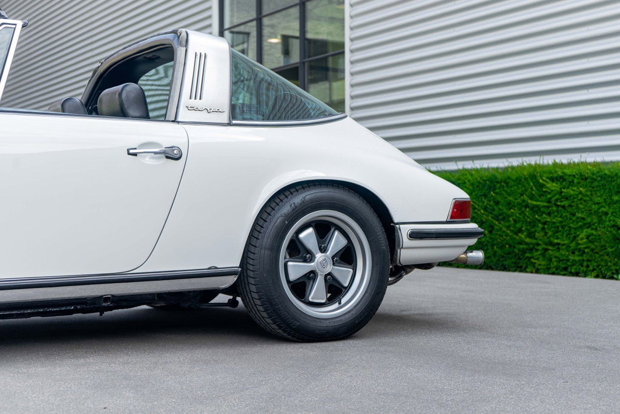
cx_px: 310
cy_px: 207
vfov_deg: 24.6
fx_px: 947
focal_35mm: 55
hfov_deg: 36.2
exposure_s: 1/50
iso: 50
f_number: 5
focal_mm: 55
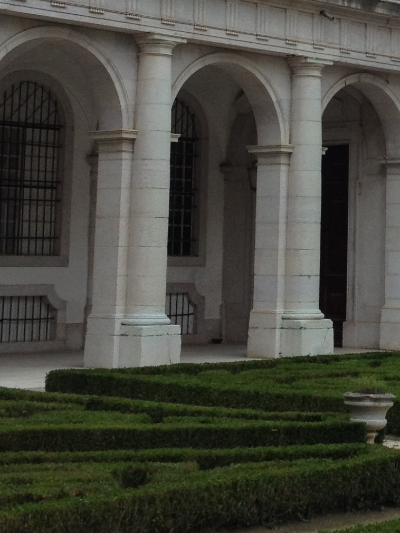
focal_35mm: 113
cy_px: 69
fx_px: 1741
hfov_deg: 12.8
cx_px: 475
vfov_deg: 17.2
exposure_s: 1/40
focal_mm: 4.28
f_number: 2.4
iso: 80
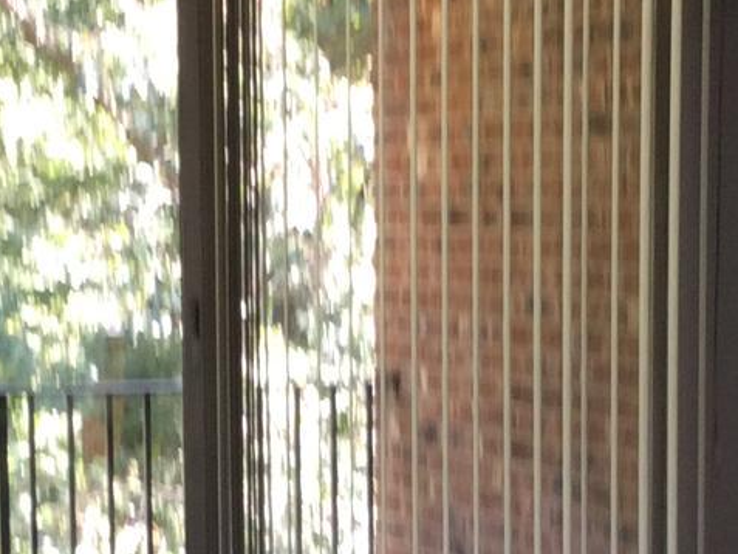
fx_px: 2836
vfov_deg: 11.0
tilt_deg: -7.9
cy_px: 631
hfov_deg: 14.8
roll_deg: -1.3
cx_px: 381
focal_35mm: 133
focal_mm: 3.3
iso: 32
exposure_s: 1/30
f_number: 2.4
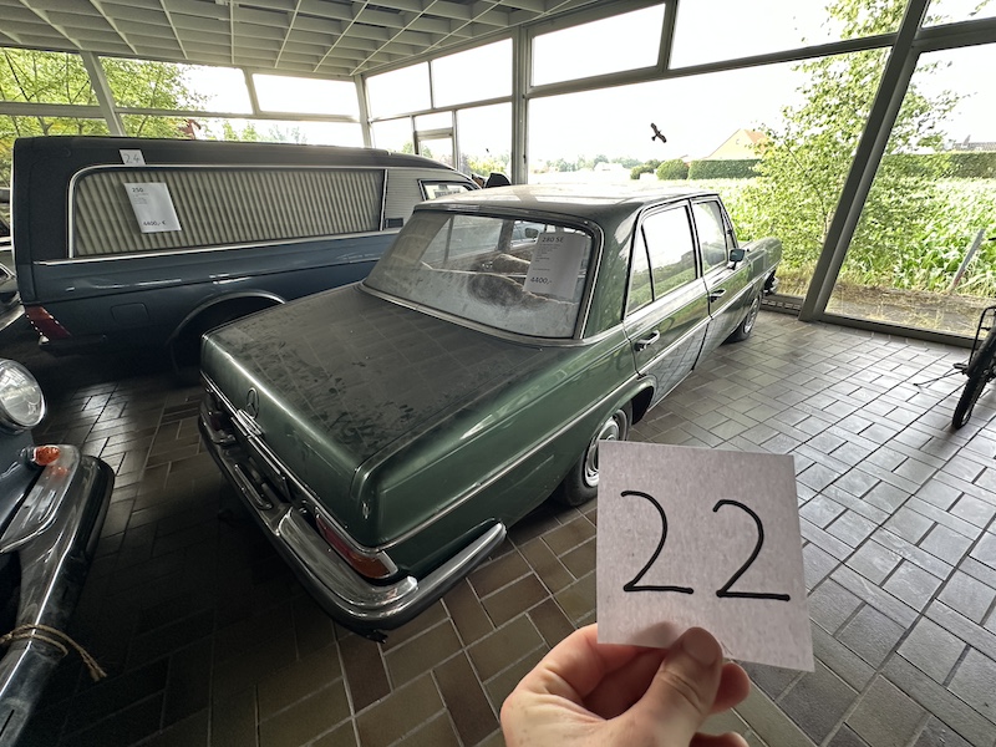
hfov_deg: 102.1
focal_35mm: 14
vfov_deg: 85.7
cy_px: 374
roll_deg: +1.1
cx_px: 498
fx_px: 403
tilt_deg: -24.6
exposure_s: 1/99
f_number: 2.2
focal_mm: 2.22
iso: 200
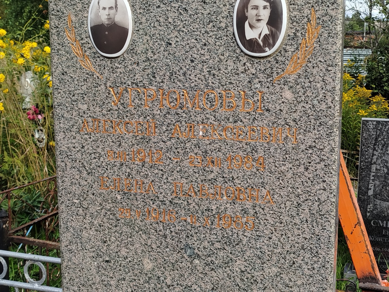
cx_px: 194
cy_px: 146
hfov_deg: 39.7
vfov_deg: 30.3
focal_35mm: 48
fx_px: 539
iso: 50
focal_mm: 5.31
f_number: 1.7
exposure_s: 1/672
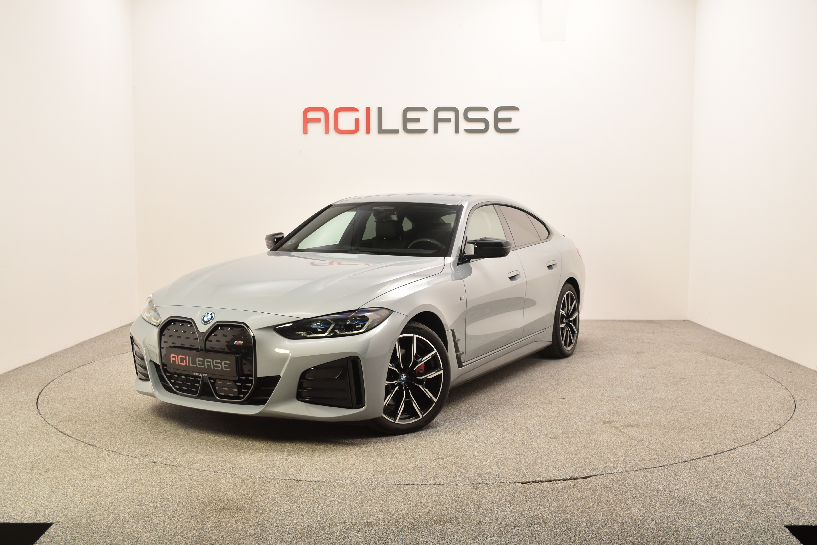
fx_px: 817
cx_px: 408
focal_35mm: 36
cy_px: 272
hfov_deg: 53.1
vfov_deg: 36.9
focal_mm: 24
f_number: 7.1
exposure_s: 1/200
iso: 100
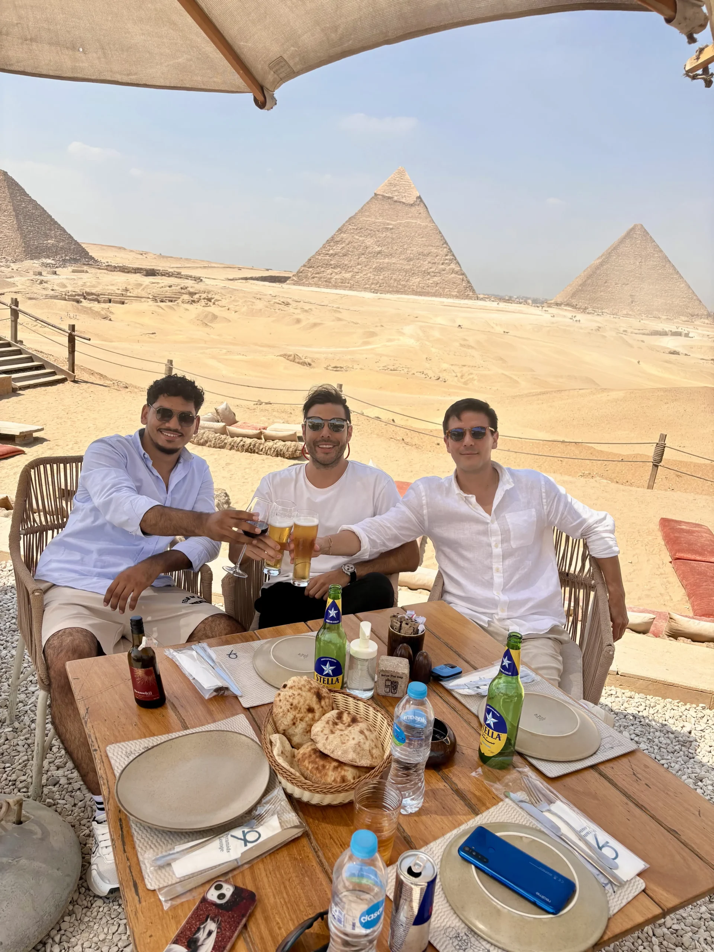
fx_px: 715
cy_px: 476
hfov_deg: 53.1
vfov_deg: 67.3
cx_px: 357
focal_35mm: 26
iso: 50
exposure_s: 1/4329
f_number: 1.6
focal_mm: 5.96
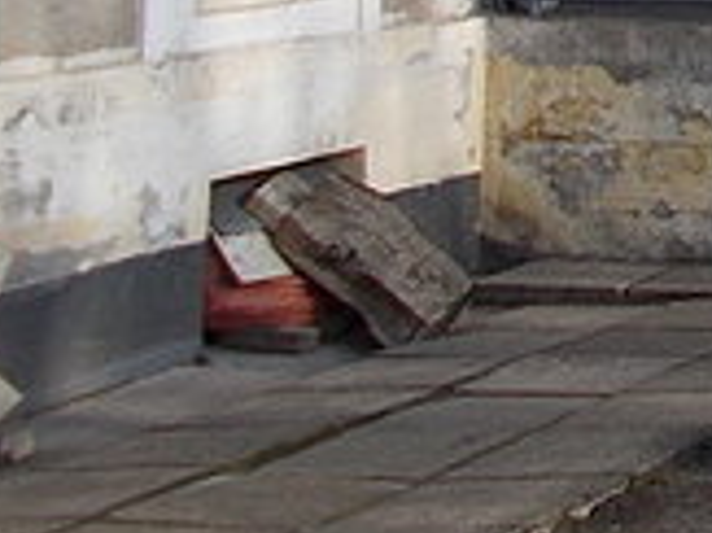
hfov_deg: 12.3
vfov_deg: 9.9
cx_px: 1372
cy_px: -347
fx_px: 2960
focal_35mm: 144
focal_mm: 4.6
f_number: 8
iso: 80
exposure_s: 1/200
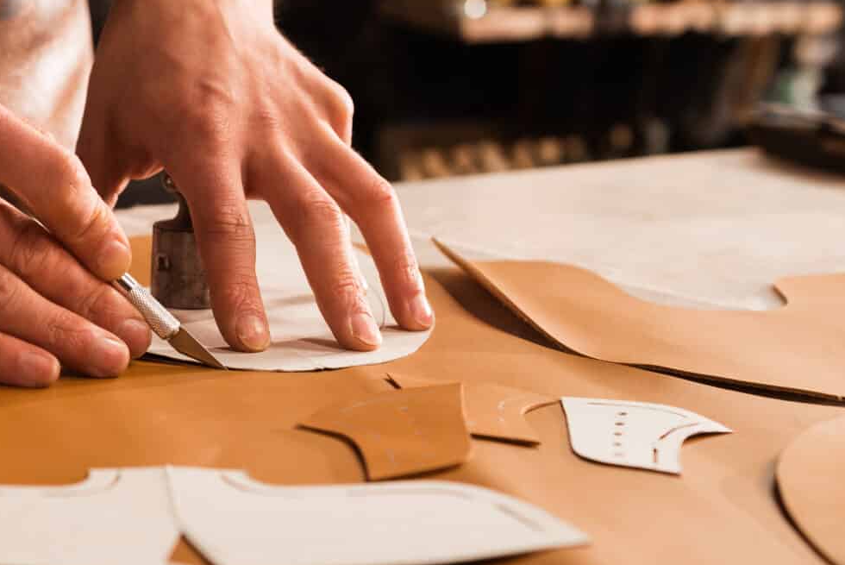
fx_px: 2208
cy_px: 330
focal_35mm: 94
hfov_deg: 21.3
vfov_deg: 14.6
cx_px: 146
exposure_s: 1/100
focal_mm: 36
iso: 320
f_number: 3.5
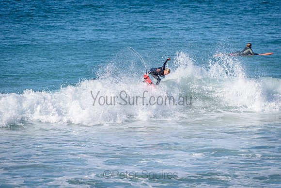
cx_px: 140
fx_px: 3904
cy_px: 94
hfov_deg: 4.1
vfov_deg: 2.8
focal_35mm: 500
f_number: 5.6
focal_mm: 500
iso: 160
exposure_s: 1/2000
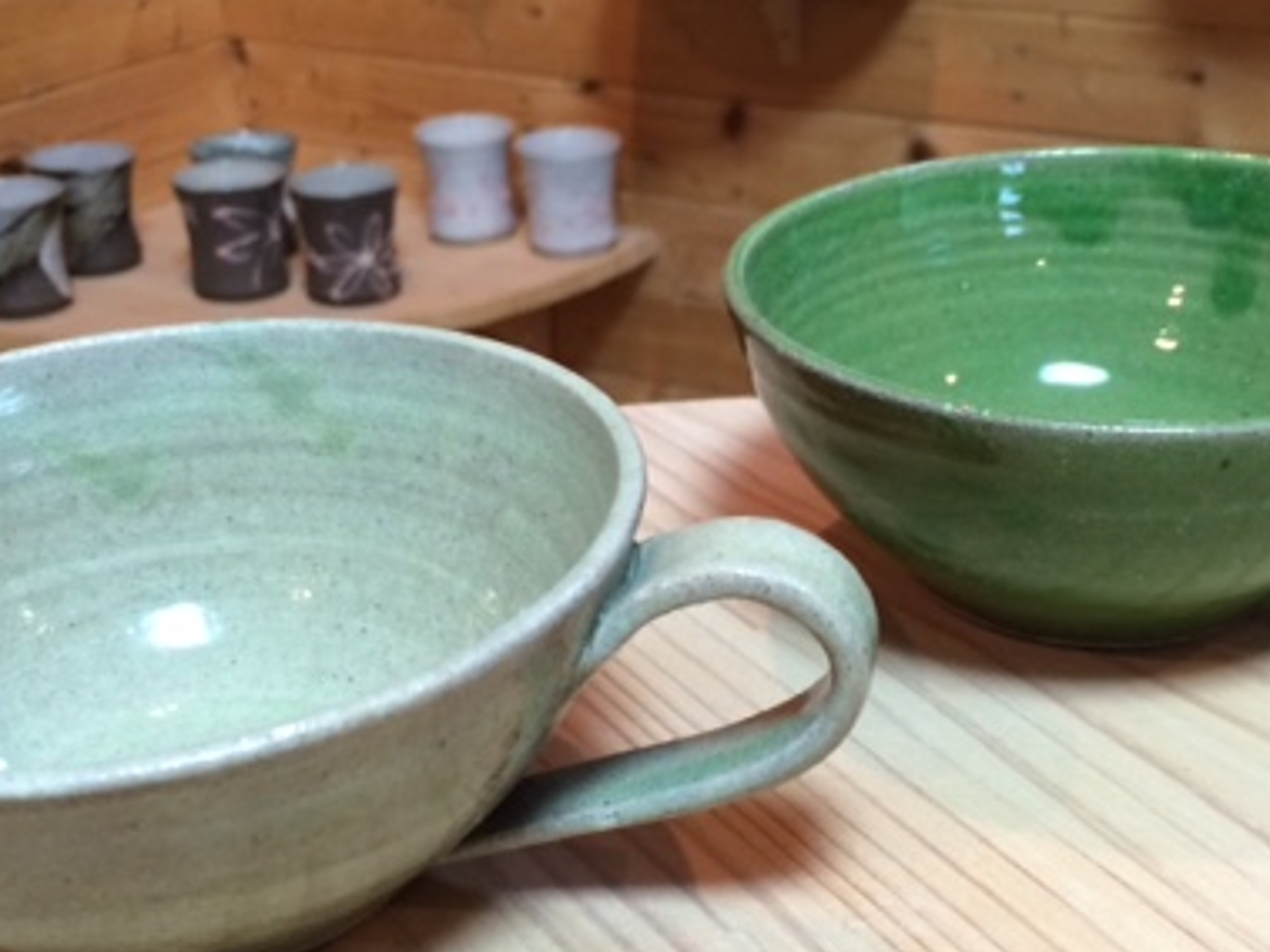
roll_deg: +0.7
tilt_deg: -27.8
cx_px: 714
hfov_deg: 38.9
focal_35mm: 49
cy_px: 536
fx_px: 1797
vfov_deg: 29.6
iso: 100
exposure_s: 1/30
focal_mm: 4.15
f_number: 2.2
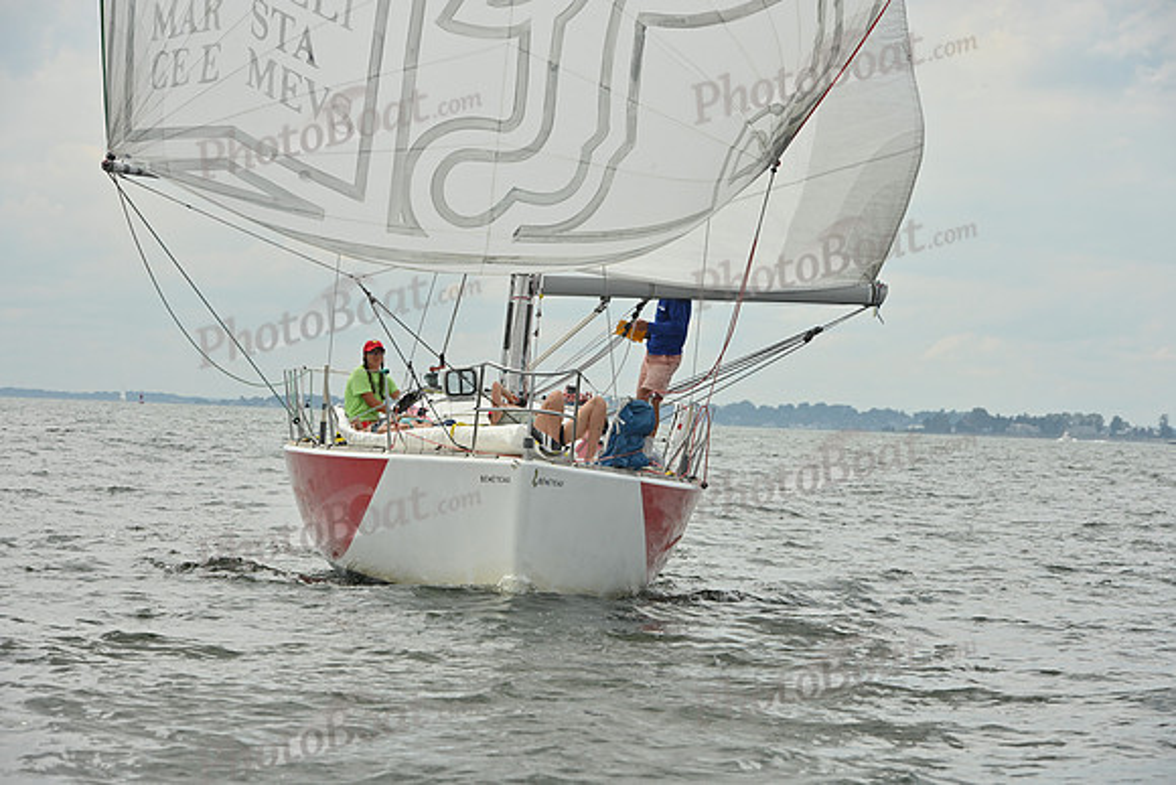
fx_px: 5391
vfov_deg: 8.3
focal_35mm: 165
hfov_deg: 12.4
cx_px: 588
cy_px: 392
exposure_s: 1/1250
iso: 320
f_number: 10
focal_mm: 165
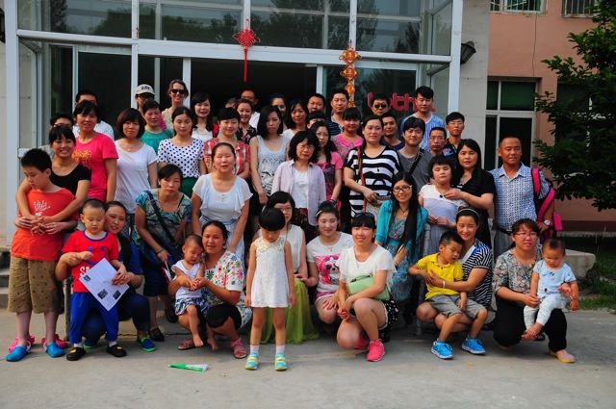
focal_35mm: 36
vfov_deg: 36.8
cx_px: 308
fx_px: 615
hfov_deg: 53.2
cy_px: 204
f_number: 3.8
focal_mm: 24
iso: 200
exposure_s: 1/1000
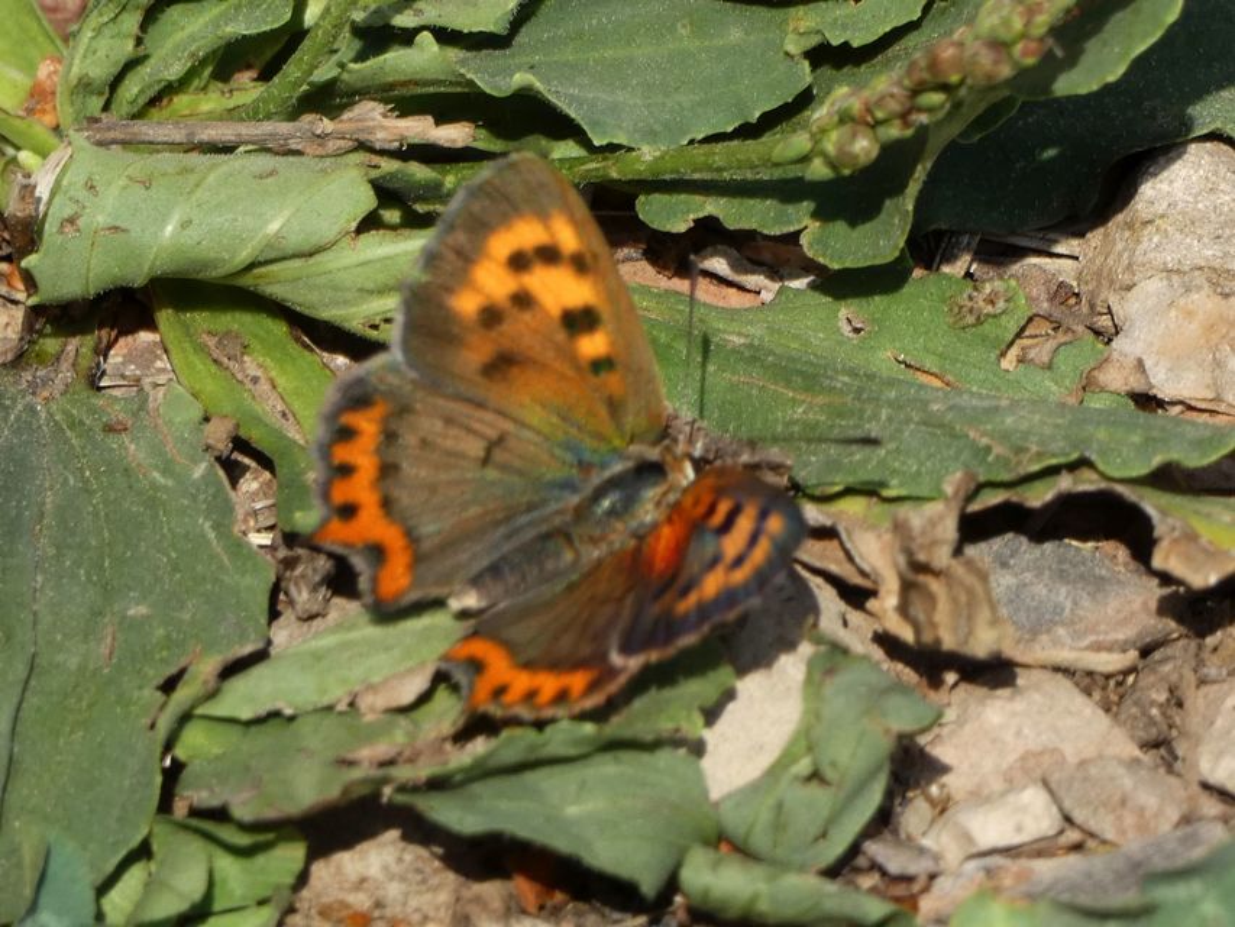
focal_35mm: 329
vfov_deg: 4.5
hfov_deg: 6.0
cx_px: 618
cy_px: 464
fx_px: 11739
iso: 80
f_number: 5.6
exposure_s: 1/125
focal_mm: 58.9
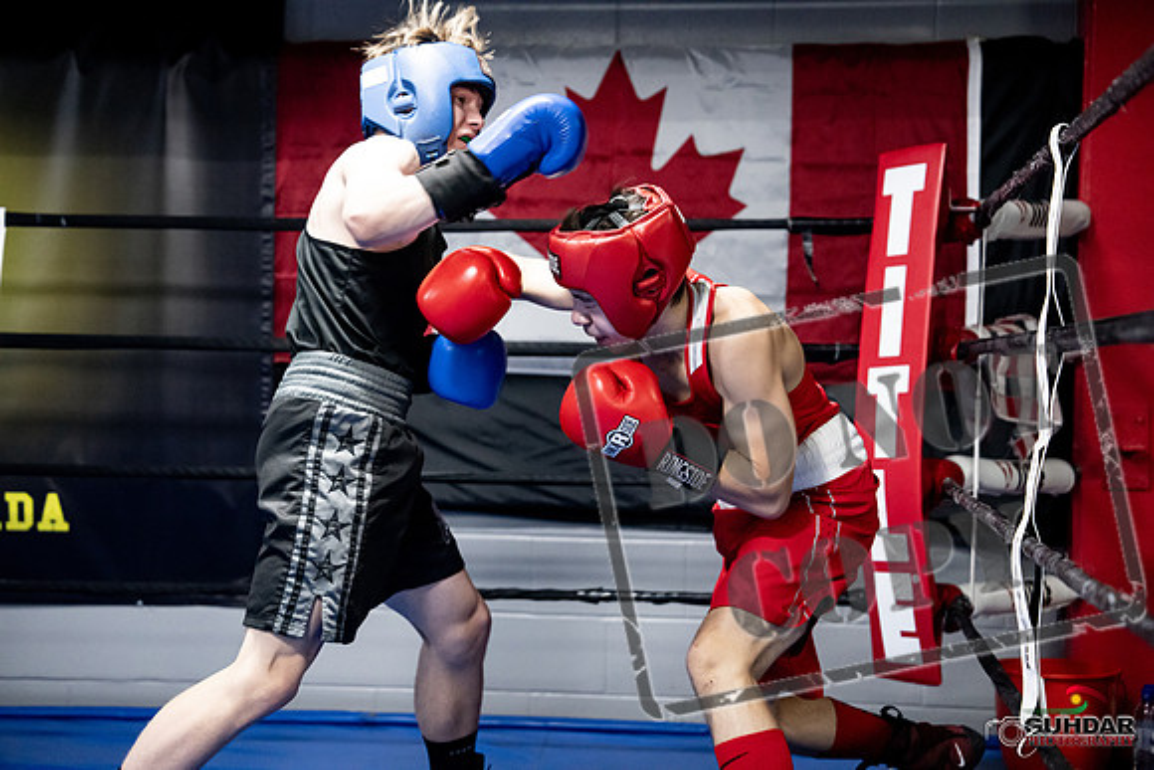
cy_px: 385
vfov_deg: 19.5
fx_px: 2244
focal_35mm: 70
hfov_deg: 28.8
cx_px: 577
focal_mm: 70
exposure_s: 1/1000
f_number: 2.8
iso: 8000
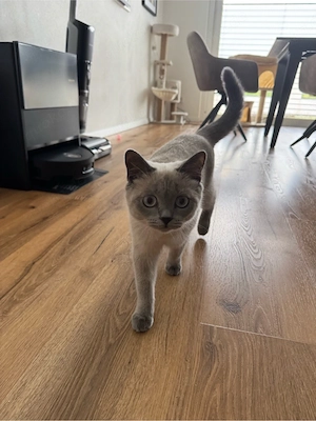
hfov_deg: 56.8
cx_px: 158
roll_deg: -4.7
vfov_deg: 71.6
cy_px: 210
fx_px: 292
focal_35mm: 24
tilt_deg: -20.9
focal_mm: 6.76
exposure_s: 1/121
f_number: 1.78
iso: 160
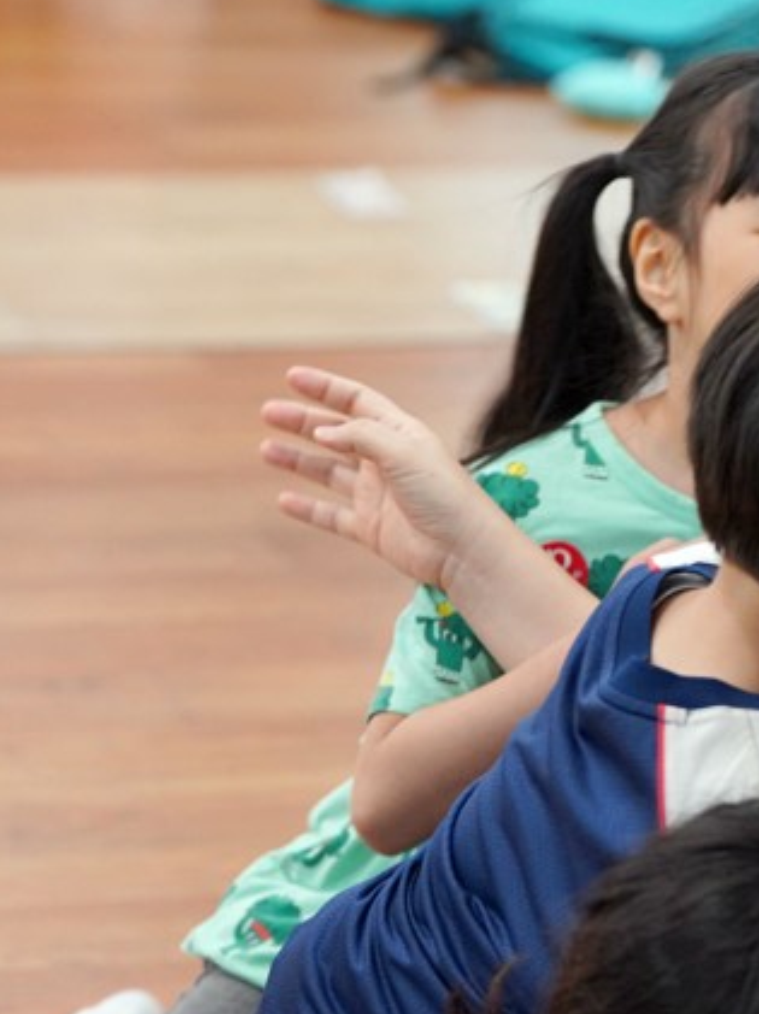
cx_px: 516
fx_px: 6324
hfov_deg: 6.9
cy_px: 645
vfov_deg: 9.2
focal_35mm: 216
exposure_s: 1/160
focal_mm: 105
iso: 2000
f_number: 4
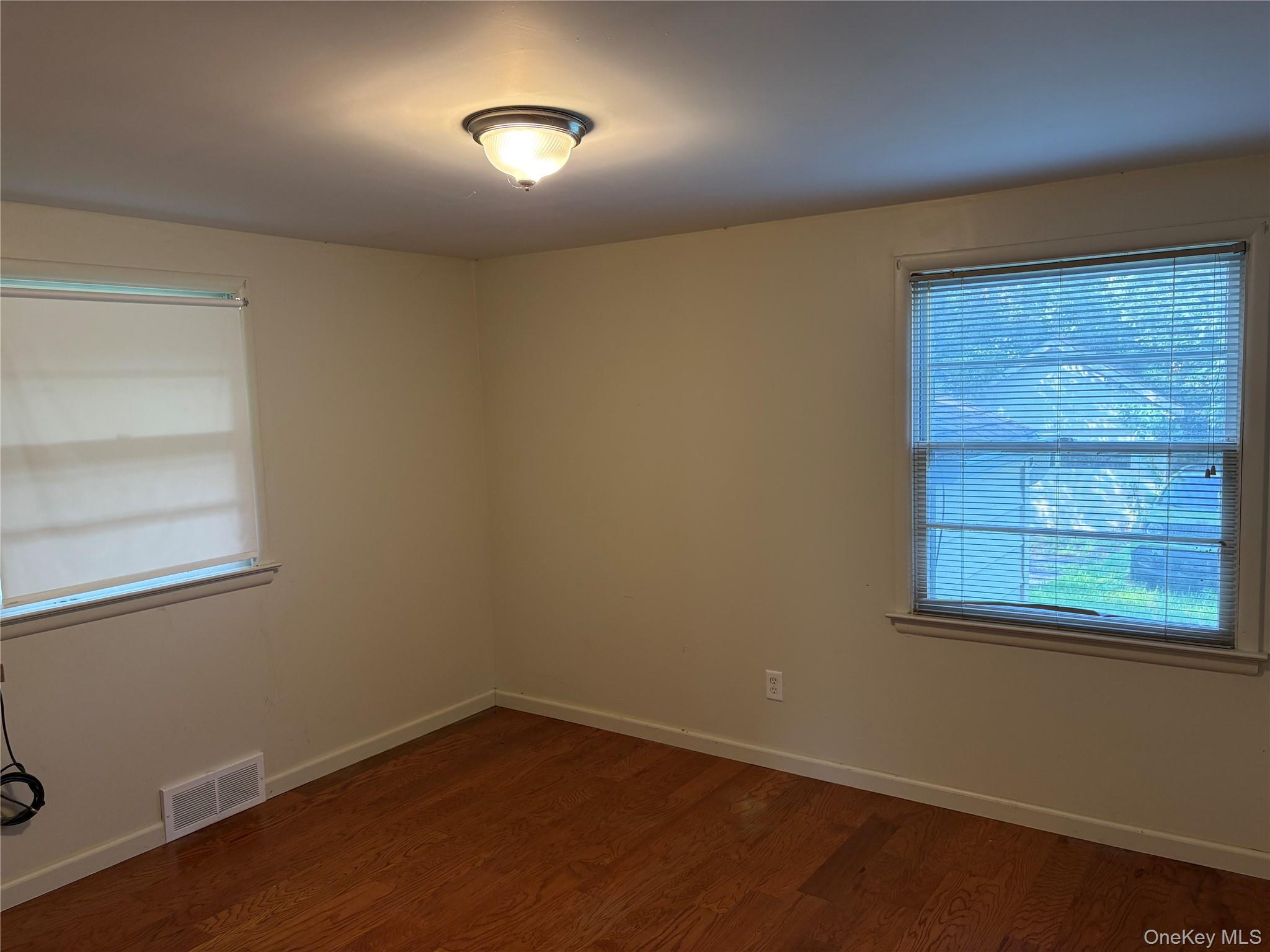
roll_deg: +2.4
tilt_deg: -5.5
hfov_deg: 67.3
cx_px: 635
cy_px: 476
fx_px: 954
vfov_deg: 53.1
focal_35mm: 26
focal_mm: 5.96
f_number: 1.6
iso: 125
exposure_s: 1/75
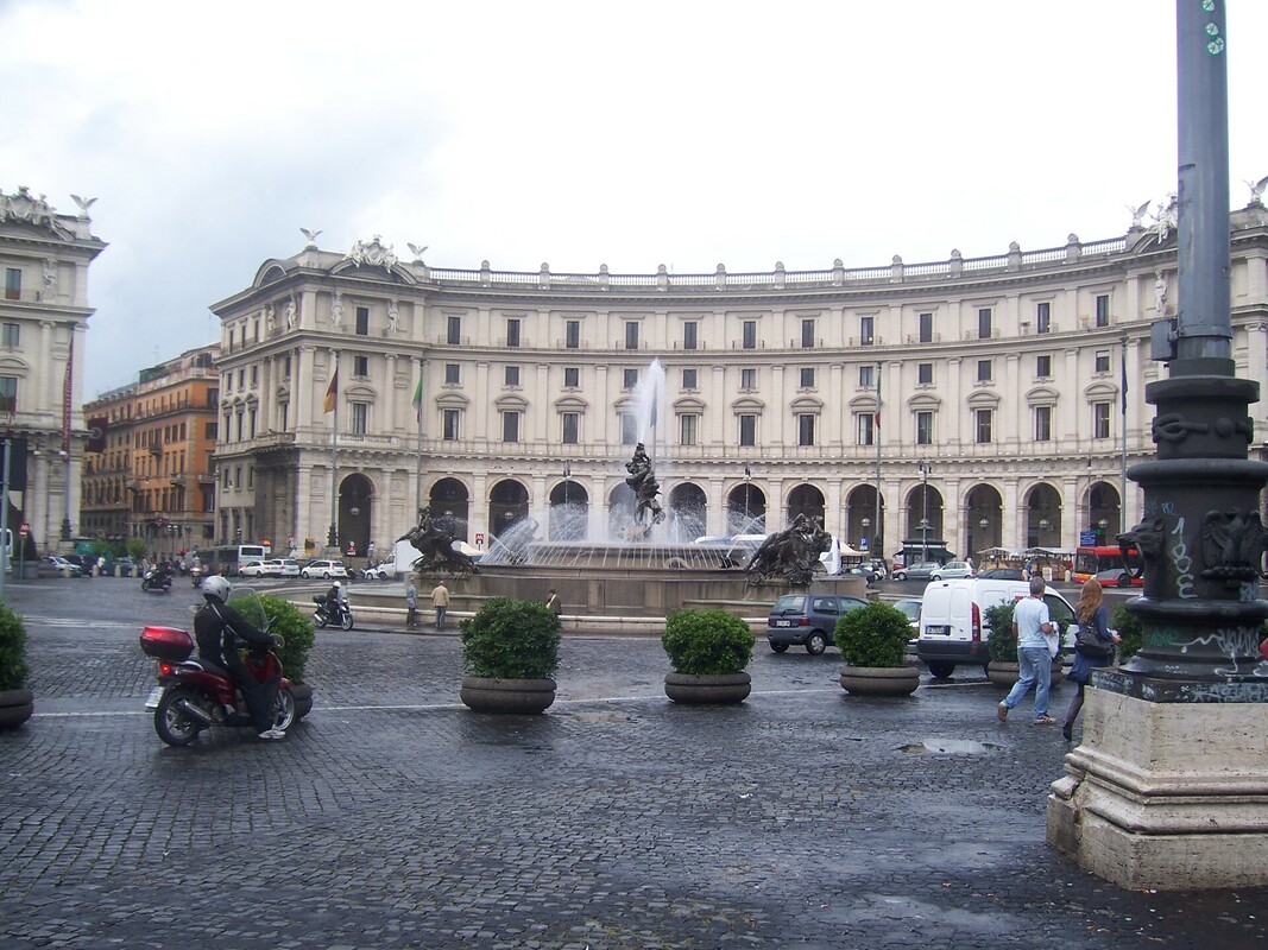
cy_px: 475
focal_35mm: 36
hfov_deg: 51.4
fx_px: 1319
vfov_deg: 39.6
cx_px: 634
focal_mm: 6.2
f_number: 2.8
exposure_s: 1/640
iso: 80
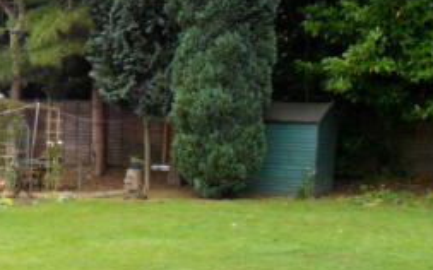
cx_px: 74
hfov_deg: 30.2
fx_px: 779
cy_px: 326
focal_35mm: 66
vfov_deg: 18.6
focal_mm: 4.9
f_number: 3.5
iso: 120
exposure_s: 1/90
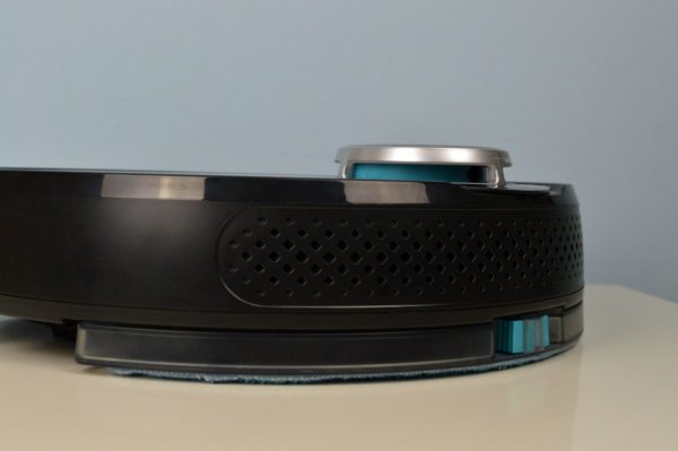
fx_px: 960
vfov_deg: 26.4
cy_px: 226
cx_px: 339
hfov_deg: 38.9
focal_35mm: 51
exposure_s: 1/60
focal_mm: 34
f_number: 10
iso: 1600
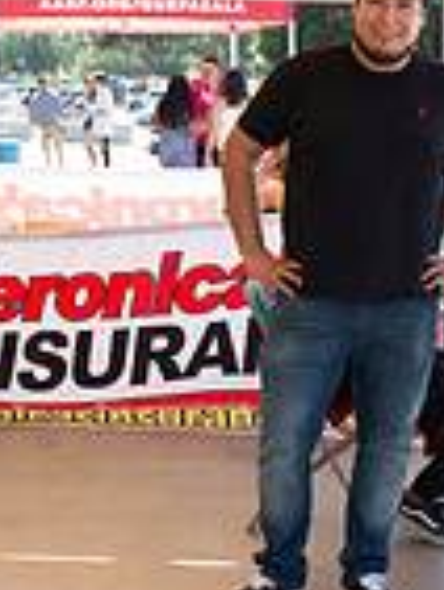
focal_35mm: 95
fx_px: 1622
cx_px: 159
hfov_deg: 15.6
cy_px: 349
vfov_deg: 20.6
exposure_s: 1/800
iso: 250
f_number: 4
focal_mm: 24
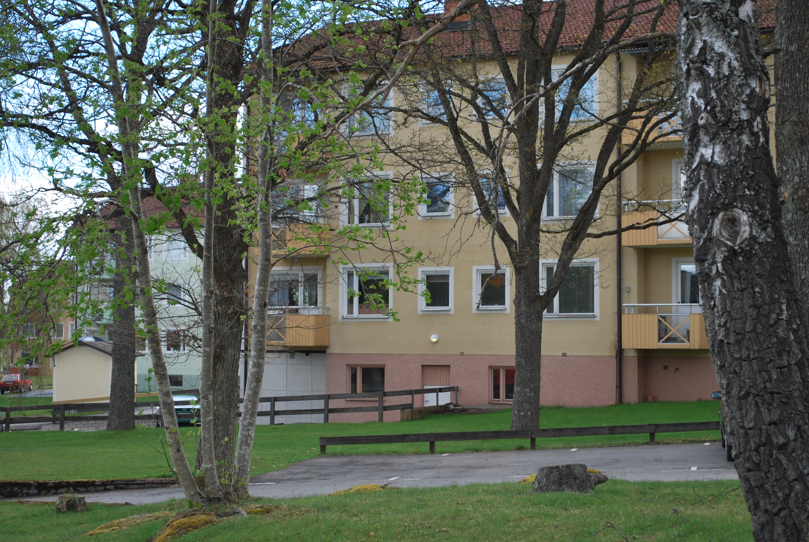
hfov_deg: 30.5
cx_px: 404
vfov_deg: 20.7
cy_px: 271
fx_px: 1485
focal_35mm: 66
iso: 160
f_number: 5.6
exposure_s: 1/125
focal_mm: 44
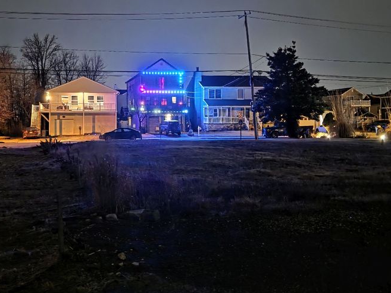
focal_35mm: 42
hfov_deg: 44.5
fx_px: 474
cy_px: 125
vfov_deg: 34.3
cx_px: 154
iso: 3200
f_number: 1.7
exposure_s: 1/6.32
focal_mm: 6.3
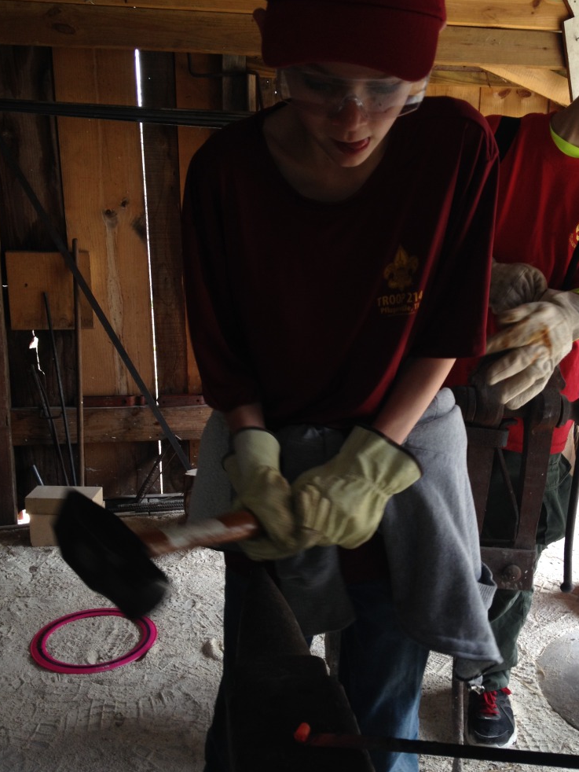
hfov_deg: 37.7
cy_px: 374
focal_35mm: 38
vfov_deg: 49.0
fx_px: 847
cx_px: 291
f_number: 2.4
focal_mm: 4.28
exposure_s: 1/70
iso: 50
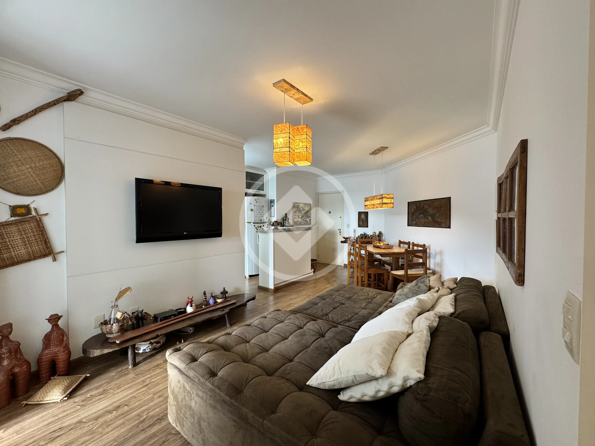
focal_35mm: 14
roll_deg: +0.1
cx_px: 298
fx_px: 241
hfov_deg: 102.1
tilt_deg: -1.9
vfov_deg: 85.7
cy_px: 223
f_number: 2.2
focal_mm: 2.22
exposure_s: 1/60
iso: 200
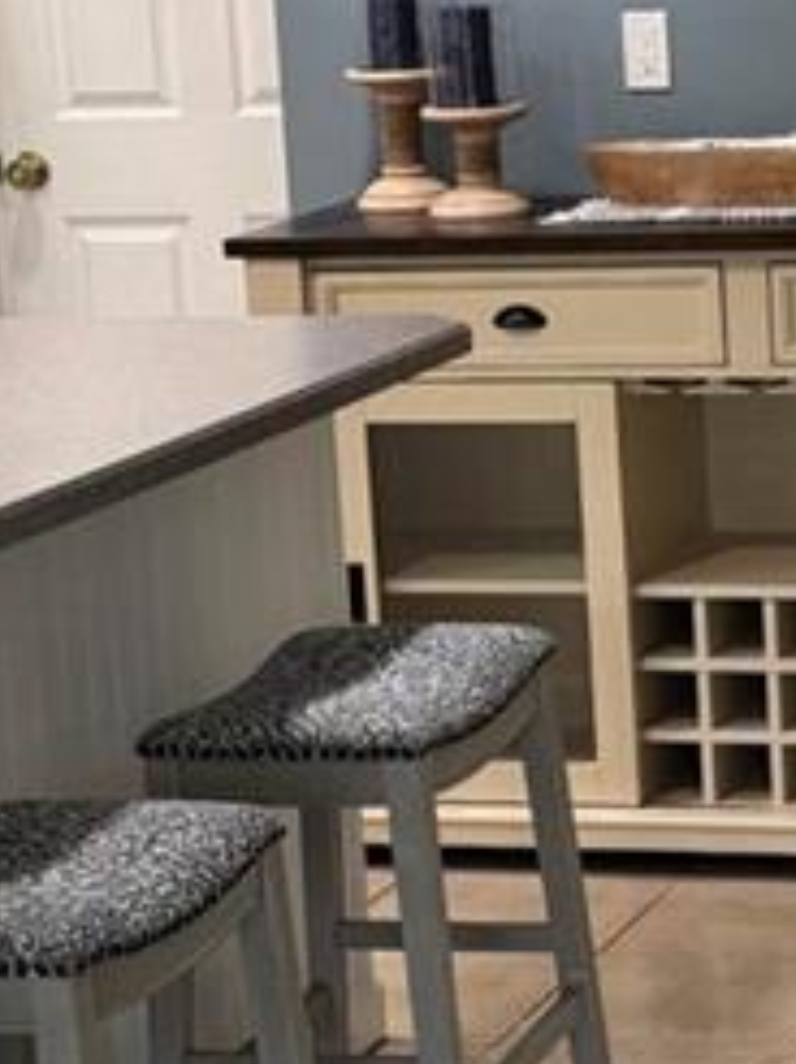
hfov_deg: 11.5
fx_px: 3901
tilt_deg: -10.7
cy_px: 502
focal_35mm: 127
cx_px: 792
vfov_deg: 15.5
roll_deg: +1.9
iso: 64
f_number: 1.6
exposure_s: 1/60
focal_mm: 5.96
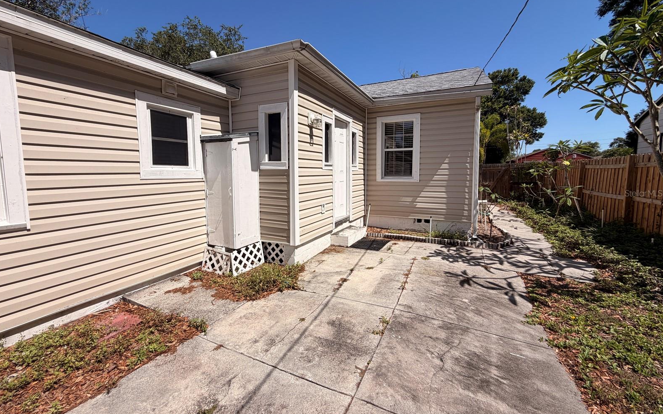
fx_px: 271
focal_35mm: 15
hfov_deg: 101.5
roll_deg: +0.4
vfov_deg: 74.7
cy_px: 193
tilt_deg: -4.1
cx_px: 329
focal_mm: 2.22
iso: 25
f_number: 2.2
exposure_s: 1/1613
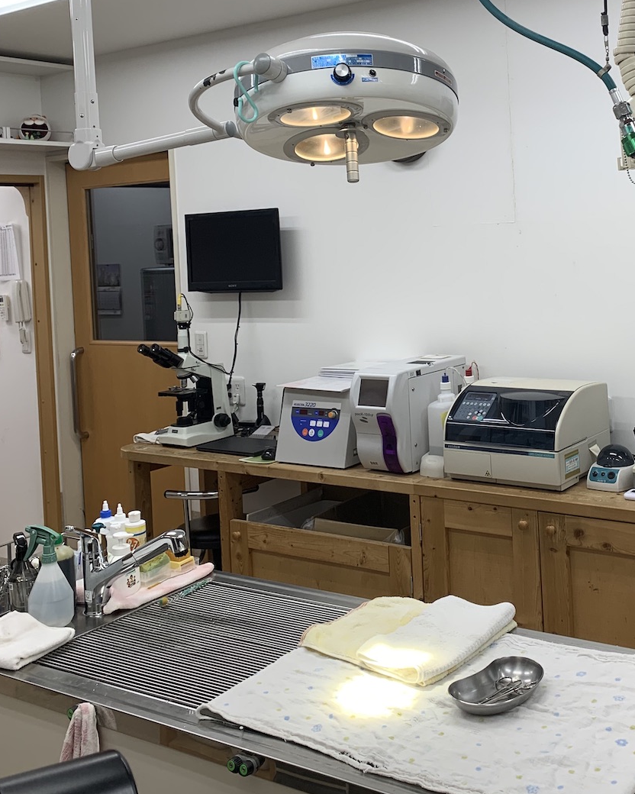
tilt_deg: +0.0
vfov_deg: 43.9
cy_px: 242
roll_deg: +2.7
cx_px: 460
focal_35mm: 41
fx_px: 963
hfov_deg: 35.8
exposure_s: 1/100
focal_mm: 4.25
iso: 32
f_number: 1.8
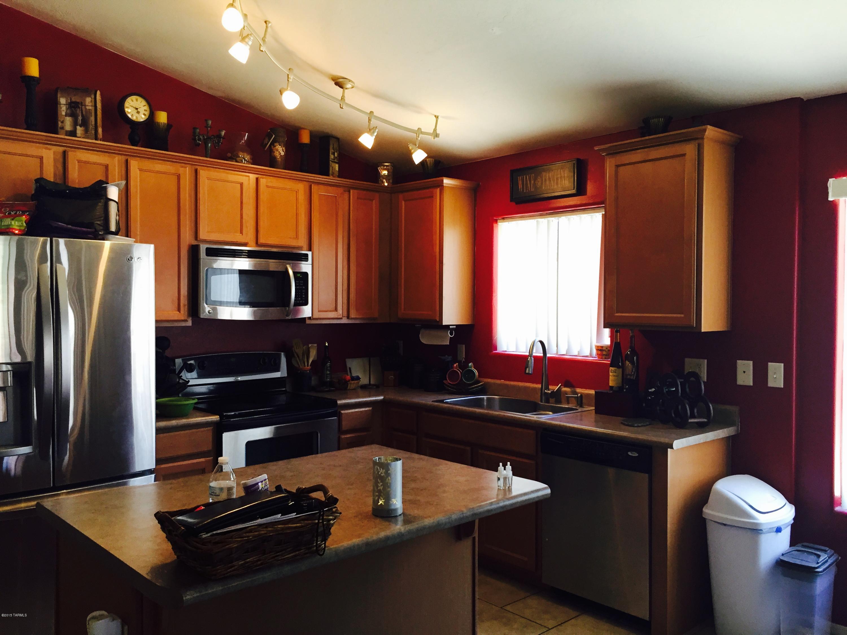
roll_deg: -0.4
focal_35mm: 29
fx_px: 710
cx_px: 424
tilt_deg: -1.9
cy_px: 318
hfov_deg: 61.7
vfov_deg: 48.2
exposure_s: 1/30
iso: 50
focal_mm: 4.15
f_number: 2.2
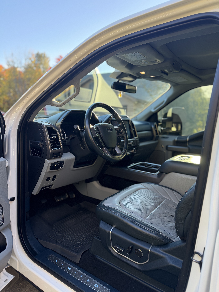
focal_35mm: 24
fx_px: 202
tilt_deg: -9.5
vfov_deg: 71.6
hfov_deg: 56.8
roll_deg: -3.0
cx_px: 110
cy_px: 146
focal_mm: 6.76
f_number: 1.78
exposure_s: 1/188
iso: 100
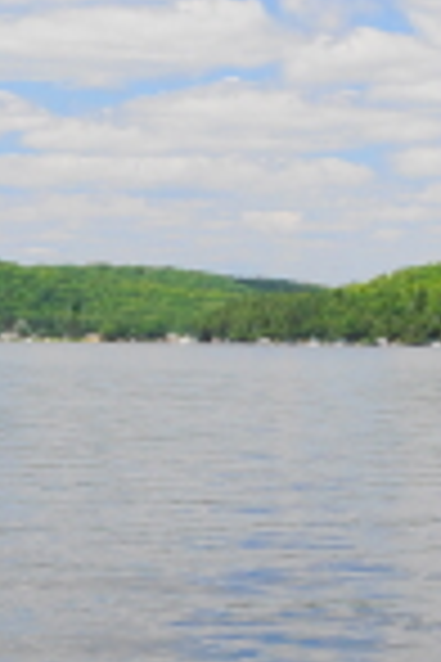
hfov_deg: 7.5
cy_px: 369
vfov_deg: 11.2
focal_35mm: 184
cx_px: 302
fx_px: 3381
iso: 100
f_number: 9
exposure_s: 1/100
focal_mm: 18
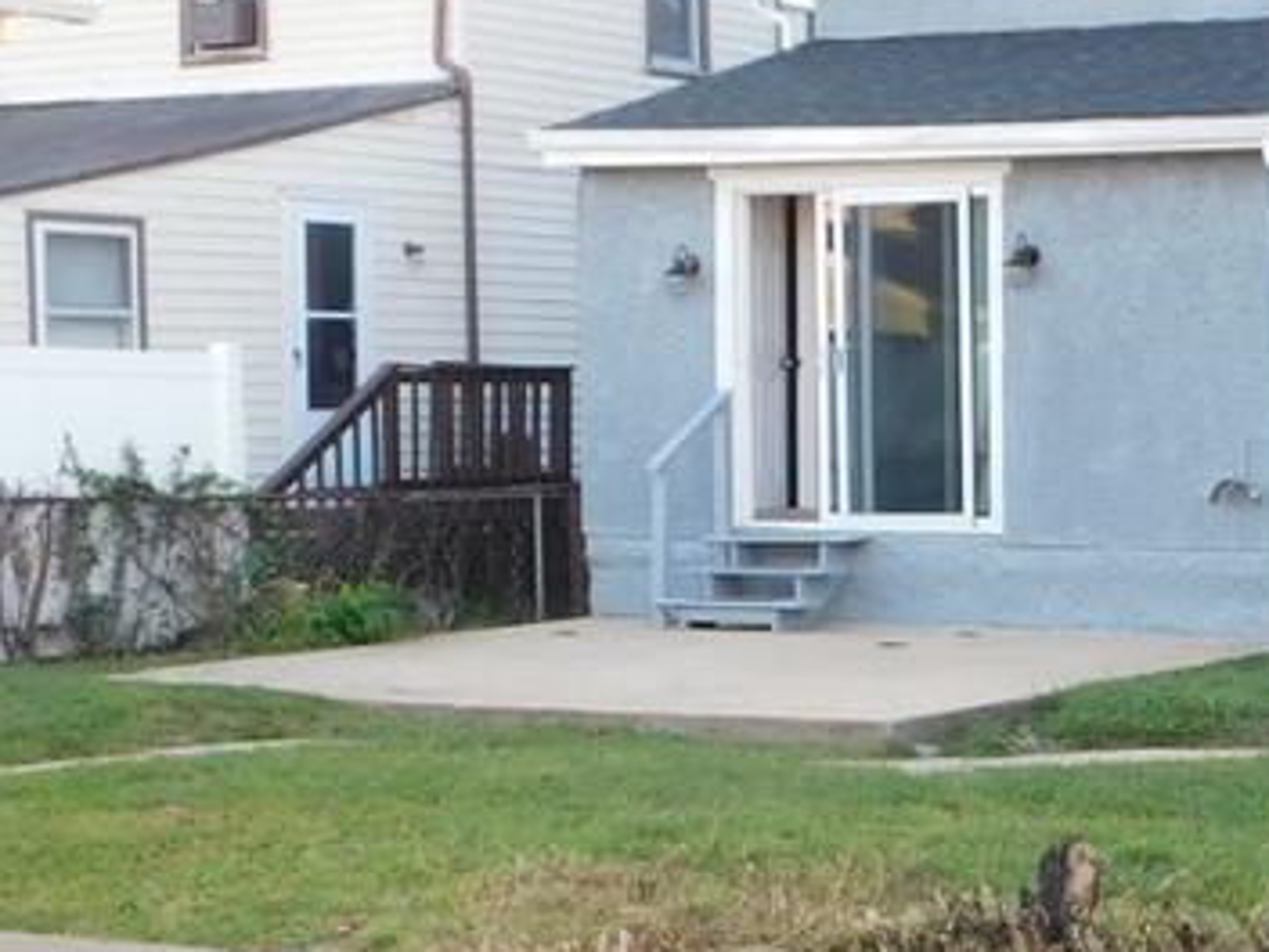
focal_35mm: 94
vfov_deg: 15.7
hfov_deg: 19.7
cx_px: 1493
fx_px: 3446
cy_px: 685
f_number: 3
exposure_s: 1/80
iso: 125
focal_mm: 4
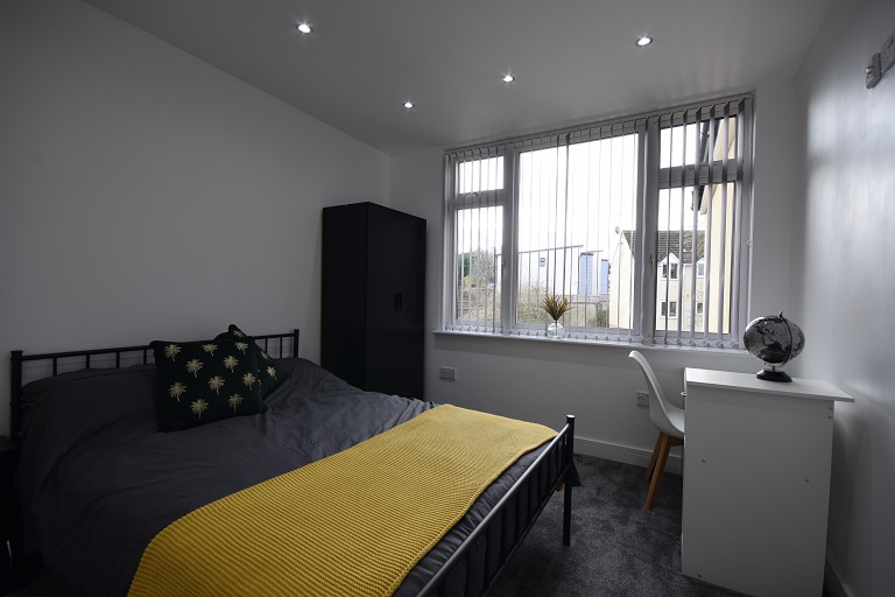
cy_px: 298
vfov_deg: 77.3
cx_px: 448
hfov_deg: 100.4
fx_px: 373
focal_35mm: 15
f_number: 8
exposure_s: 1/20
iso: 100
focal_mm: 10
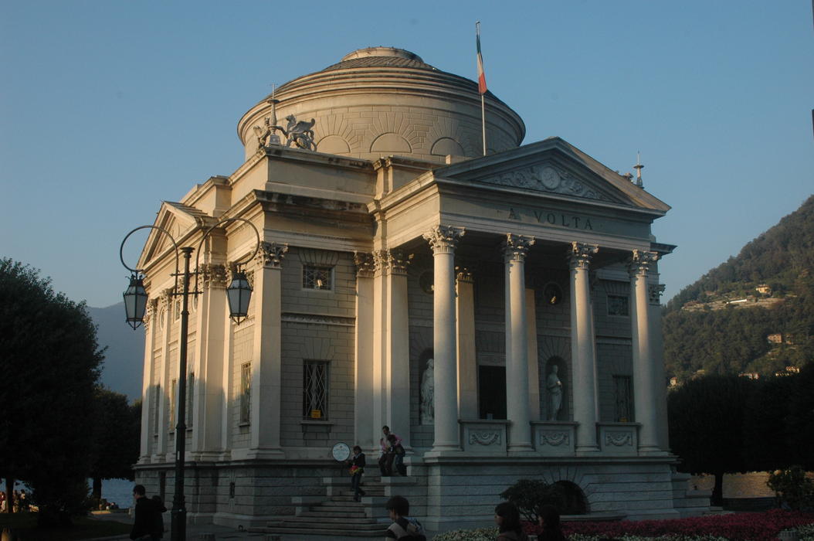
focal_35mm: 42
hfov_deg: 46.4
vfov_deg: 31.8
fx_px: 948
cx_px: 407
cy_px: 270
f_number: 9.5
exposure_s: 1/350
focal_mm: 28
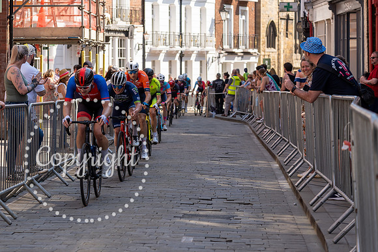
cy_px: 70
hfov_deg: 18.8
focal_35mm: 108
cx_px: 105
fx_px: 1138
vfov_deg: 12.6
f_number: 4
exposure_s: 1/400
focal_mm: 75
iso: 100
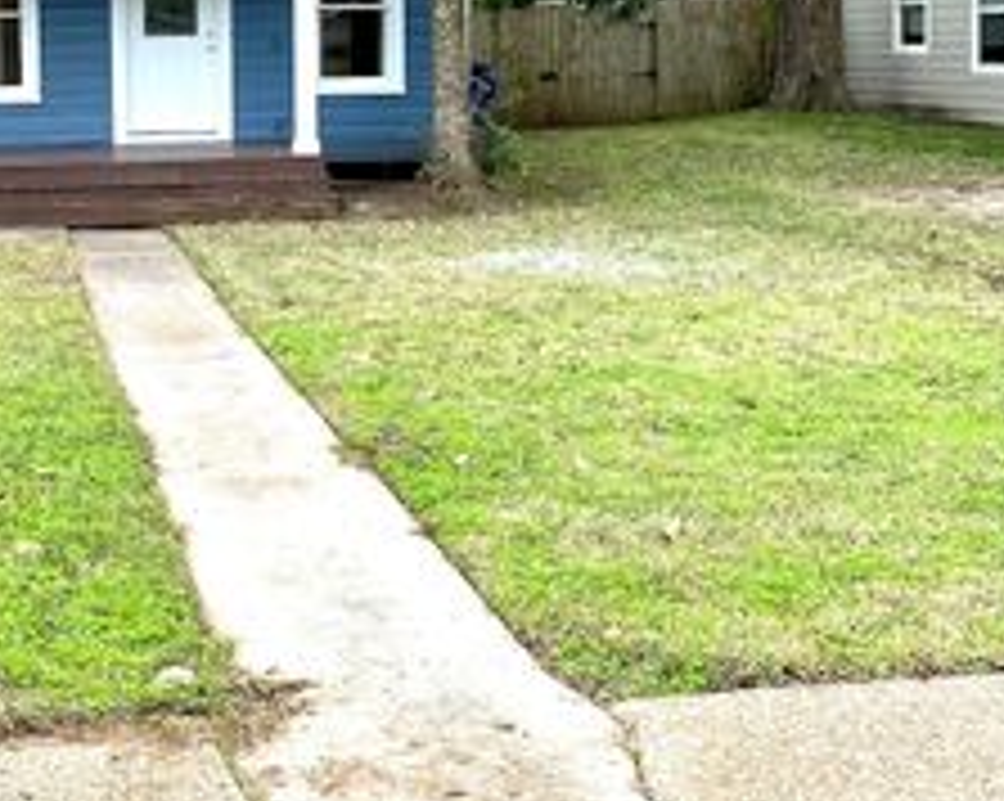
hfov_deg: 32.0
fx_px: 1692
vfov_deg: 26.2
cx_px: 171
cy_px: 164
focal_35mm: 57
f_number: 1.8
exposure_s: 1/942
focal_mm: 4.25
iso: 32
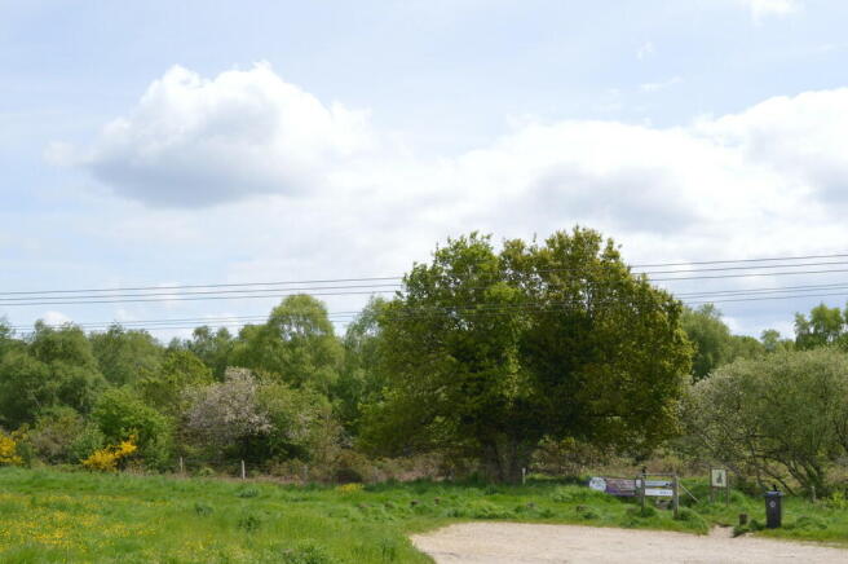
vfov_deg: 34.1
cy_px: 282
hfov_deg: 49.6
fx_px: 918
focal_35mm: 39
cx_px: 424
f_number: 13
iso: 800
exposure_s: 1/640
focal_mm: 26
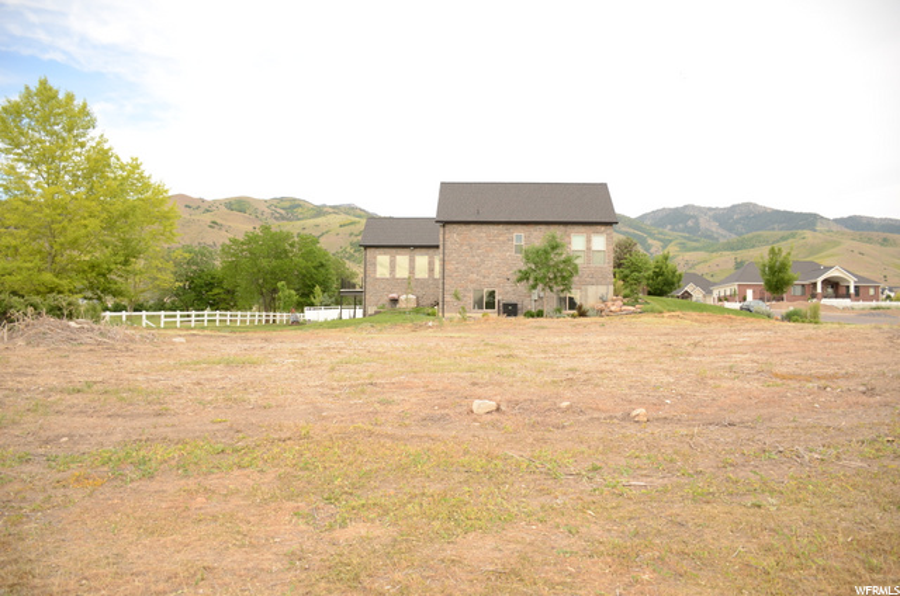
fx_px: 674
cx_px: 450
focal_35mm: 27
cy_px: 298
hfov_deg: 67.5
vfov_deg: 47.7
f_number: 3.5
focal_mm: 18
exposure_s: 1/500
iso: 250
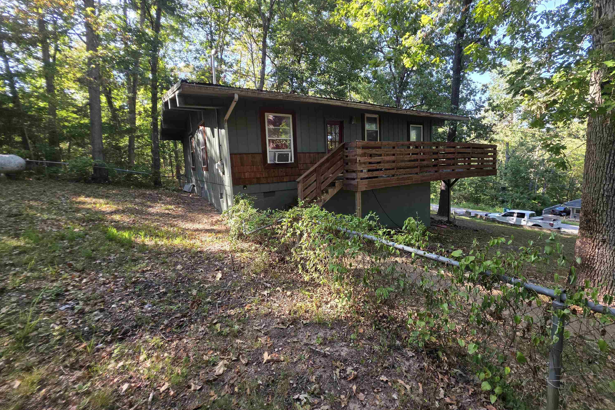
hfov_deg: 104.2
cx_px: 317
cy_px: 190
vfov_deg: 81.1
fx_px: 239
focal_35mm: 14
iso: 160
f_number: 1.9
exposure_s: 1/359
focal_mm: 2.2
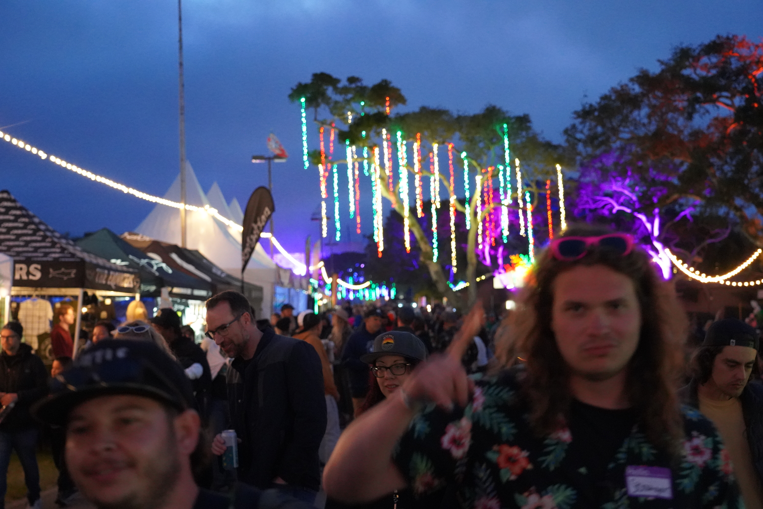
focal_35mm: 50
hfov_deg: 39.6
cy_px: 254
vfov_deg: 27.0
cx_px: 382
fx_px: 1060
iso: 12800
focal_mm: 50
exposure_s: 1/80
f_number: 4
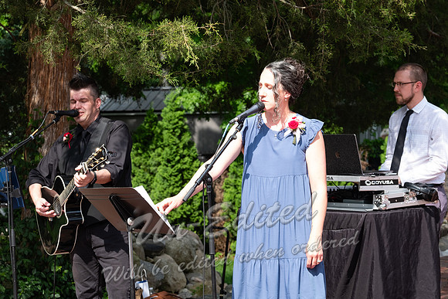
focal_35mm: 103
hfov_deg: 19.8
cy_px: 150
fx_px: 1282
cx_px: 224
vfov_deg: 13.3
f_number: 6.4
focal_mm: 68.7
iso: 250
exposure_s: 1/200
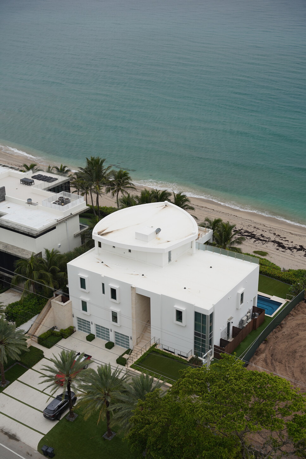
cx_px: 153
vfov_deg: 39.7
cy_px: 230
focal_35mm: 50
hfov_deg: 27.1
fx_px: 636
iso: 100
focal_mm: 49.9
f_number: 5
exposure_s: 1/250
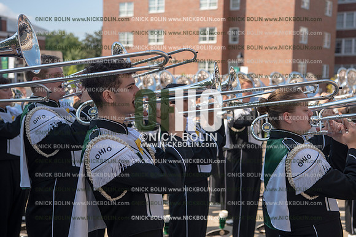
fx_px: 574
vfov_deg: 23.4
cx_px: 178
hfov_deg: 34.5
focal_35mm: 58
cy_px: 118
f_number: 5
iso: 400
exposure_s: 1/1250
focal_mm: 58
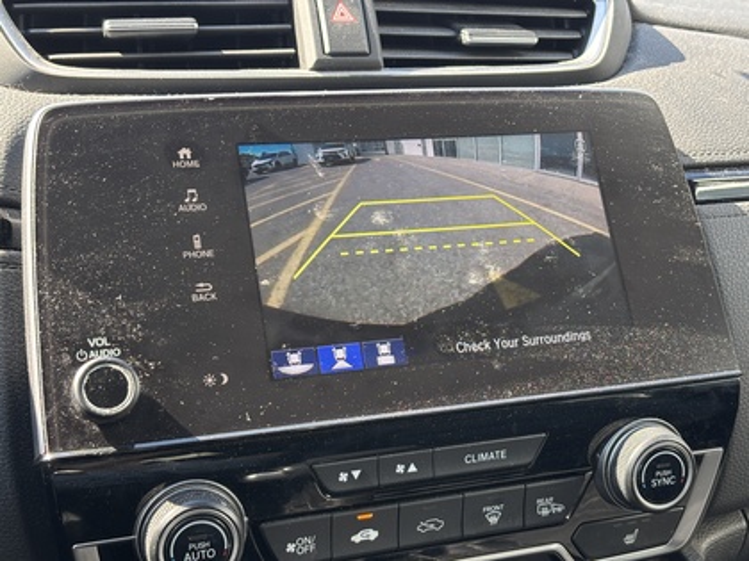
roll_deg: -5.2
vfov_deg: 28.0
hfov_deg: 36.8
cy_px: 280
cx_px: 374
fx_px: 1125
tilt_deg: -20.5
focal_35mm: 52
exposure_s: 1/100
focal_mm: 5.96
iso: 50
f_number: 1.6
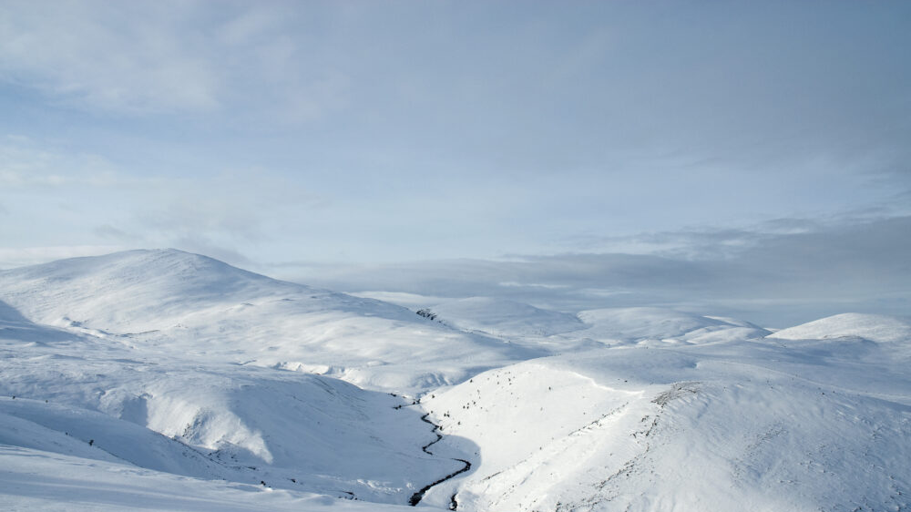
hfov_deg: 66.1
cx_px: 459
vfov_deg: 40.0
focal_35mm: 29
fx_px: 700
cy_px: 311
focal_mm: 18
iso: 100
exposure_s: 1/500
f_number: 8
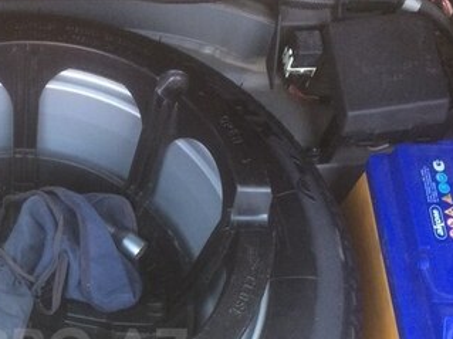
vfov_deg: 23.3
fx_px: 785
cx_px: 43
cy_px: 350
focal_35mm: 60
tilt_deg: -68.3
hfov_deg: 30.7
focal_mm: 4.15
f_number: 2.2
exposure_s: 1/33
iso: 50
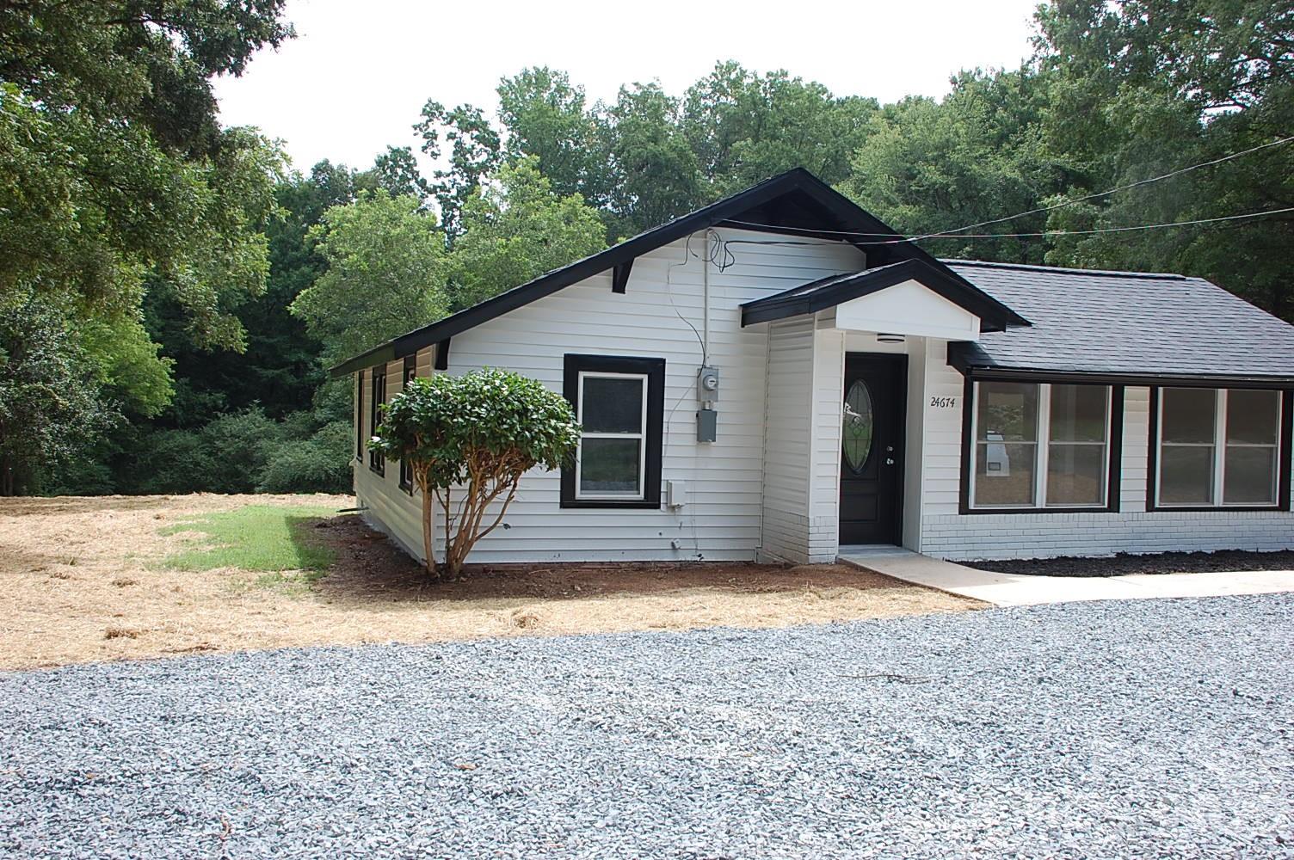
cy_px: 430
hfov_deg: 57.3
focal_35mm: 33
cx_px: 647
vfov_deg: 39.9
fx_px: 1185
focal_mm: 22
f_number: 7.1
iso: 200
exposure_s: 1/200
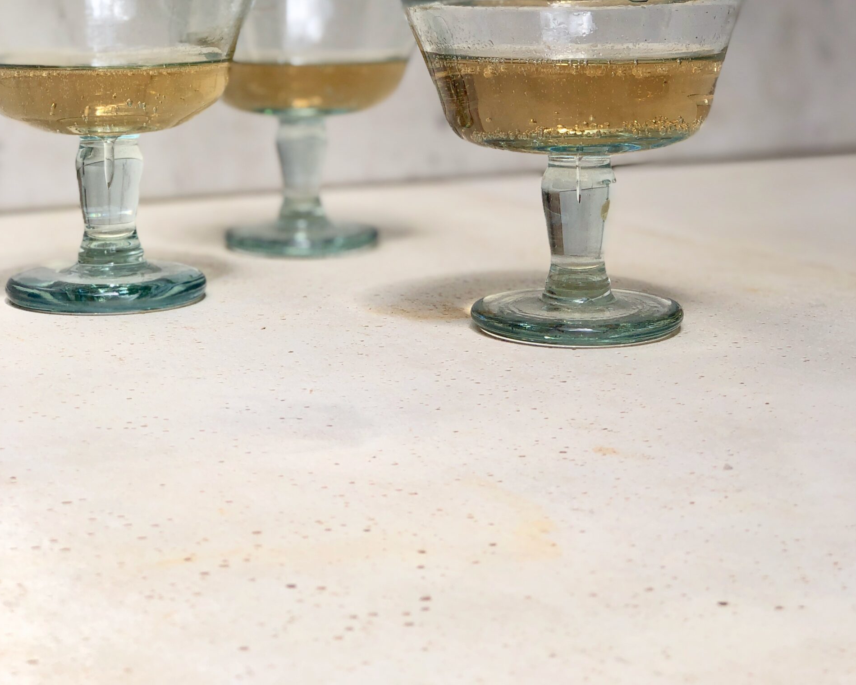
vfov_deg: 20.1
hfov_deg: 25.4
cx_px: 430
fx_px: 1900
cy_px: 108
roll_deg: -0.2
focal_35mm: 75
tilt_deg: -4.8
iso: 20
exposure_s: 1/255
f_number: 2.8
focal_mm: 6.6
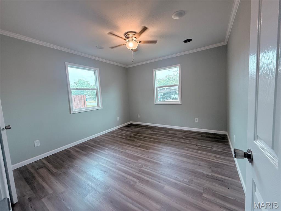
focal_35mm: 14
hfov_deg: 102.1
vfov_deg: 85.7
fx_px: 114
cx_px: 140
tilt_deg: -4.4
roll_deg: +3.6
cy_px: 106
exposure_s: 1/120
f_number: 2.2
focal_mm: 2.22
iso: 160
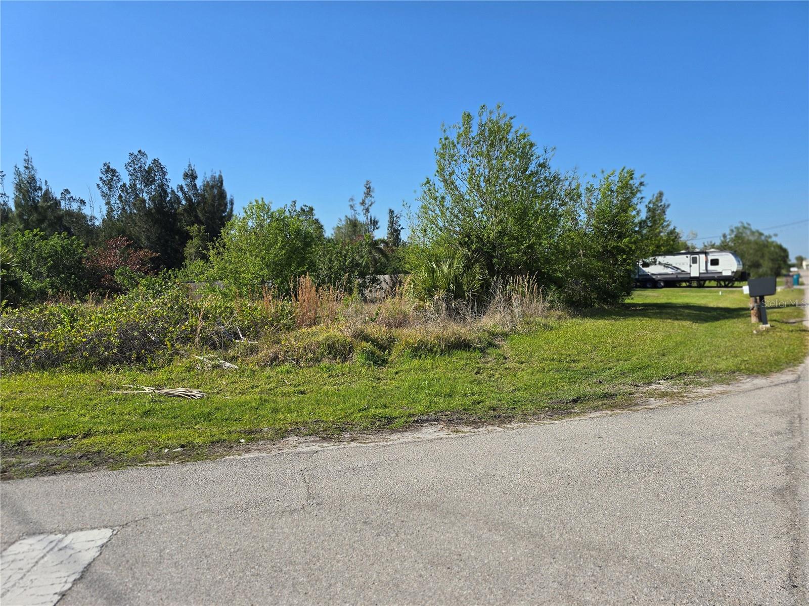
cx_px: 404
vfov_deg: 58.9
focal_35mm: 23
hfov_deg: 73.9
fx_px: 538
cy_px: 303
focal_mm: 6.3
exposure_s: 1/947
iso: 12
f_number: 1.7
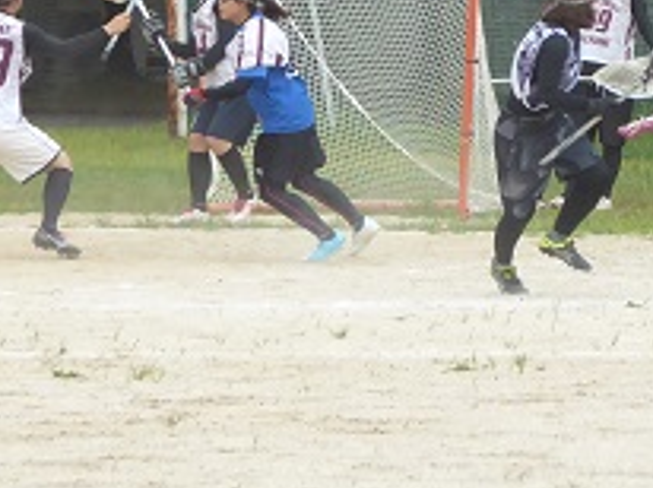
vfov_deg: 3.1
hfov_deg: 4.2
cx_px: 420
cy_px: 13
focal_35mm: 476
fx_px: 8969
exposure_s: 1/320
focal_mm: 33.2
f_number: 5.6
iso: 320
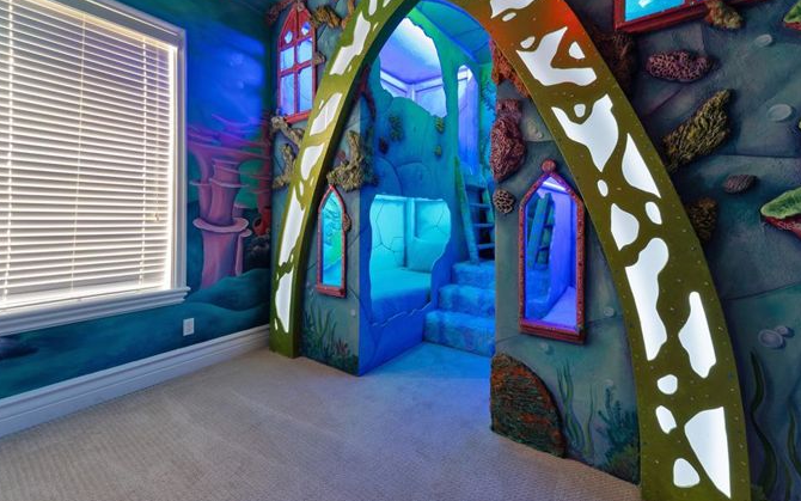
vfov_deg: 74.6
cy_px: 225
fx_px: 328
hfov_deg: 101.5
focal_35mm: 15
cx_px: 403
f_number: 11
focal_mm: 14
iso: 800
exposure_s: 1/8
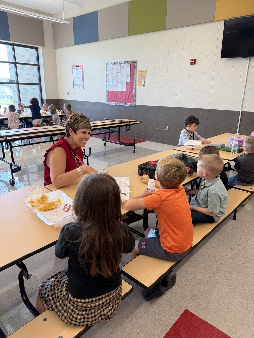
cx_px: 127
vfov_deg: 71.6
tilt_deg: -18.3
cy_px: 169
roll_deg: -0.8
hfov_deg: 56.8
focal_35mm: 24
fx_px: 235
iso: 100
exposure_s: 1/120
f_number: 1.78
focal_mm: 6.76
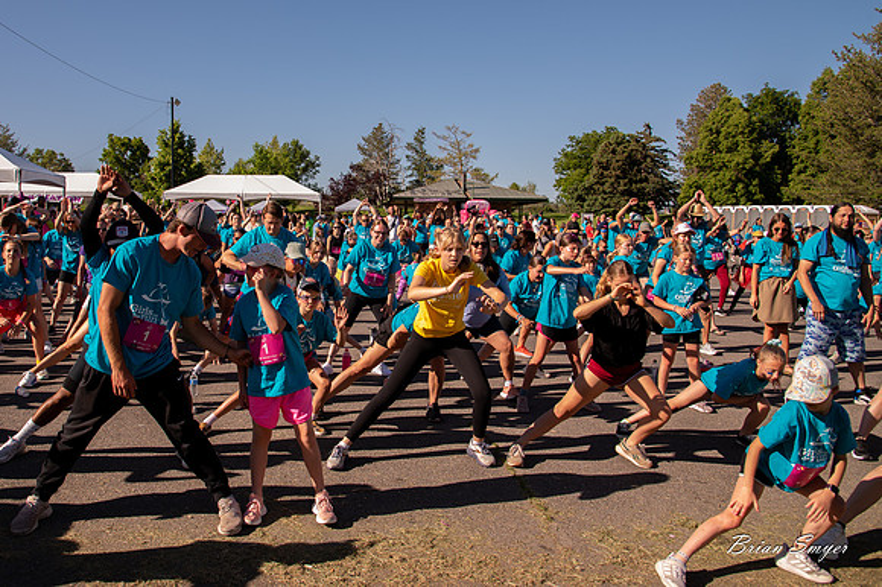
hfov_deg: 61.5
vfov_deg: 43.4
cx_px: 352
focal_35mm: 30
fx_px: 733
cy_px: 234
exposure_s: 1/250
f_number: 8
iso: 200
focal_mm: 24
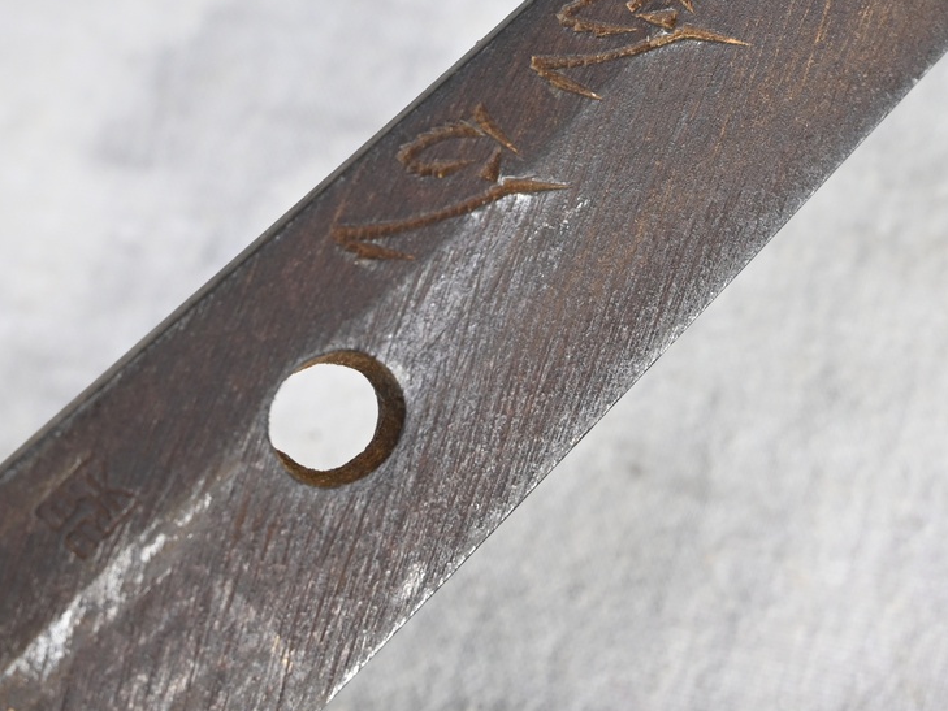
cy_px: 77
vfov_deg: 15.2
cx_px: 559
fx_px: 2645
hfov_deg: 20.3
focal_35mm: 97
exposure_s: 1/100
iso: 400
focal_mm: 30.5
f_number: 5.6
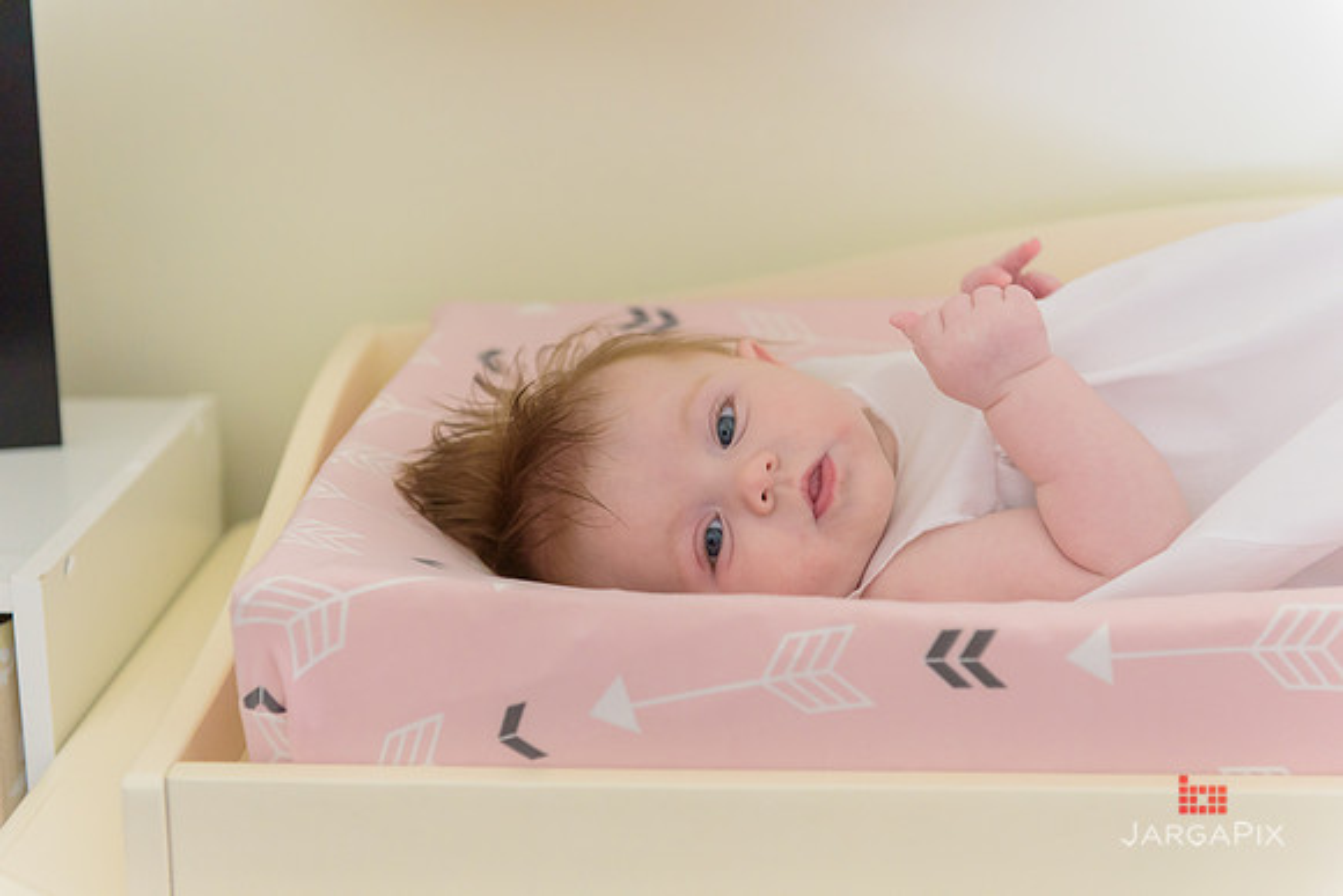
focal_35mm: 70
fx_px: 2612
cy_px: 448
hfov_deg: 28.8
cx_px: 672
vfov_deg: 19.5
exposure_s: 1/125
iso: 1600
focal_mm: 70
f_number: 3.2
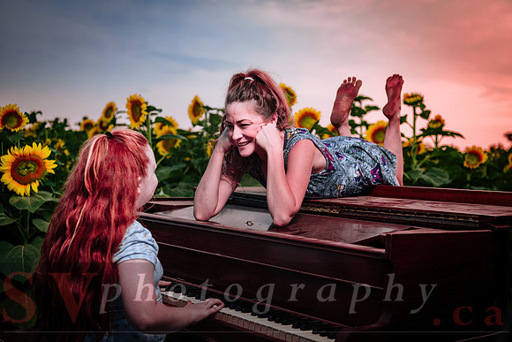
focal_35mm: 51
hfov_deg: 38.7
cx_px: 266
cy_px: 171
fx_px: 729
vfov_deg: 26.4
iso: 64
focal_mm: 48
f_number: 3.2
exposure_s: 1/160
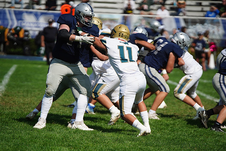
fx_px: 1551
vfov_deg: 5.6
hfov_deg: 8.3
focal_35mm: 247
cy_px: 76
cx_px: 113
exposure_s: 1/8000
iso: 400
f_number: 2.8
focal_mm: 247
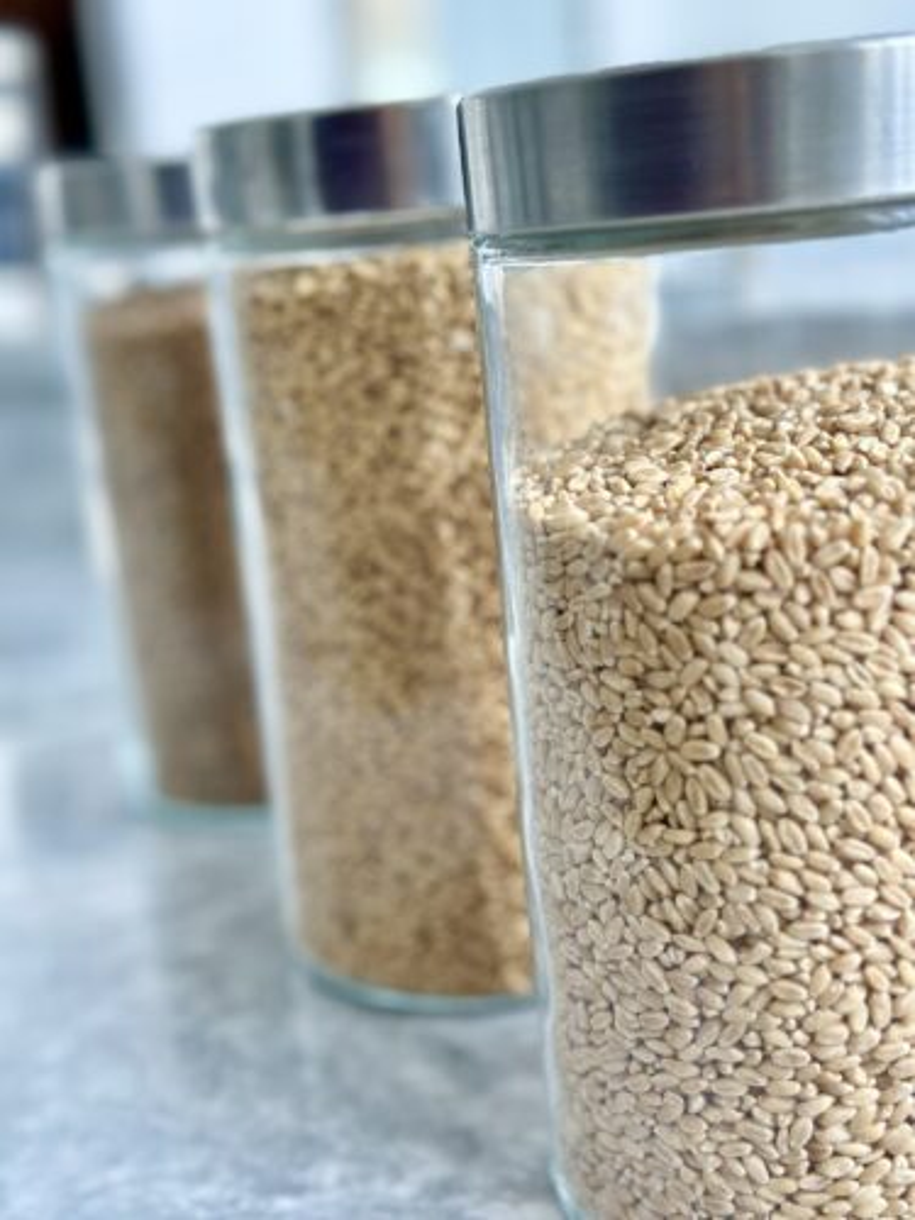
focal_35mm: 48
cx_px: 458
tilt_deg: -13.3
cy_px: 610
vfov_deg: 39.7
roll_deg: +5.0
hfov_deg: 30.3
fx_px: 1692
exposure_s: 1/122
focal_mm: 6.86
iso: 125
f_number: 1.78
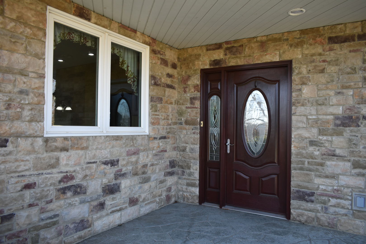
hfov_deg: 67.4
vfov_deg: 47.9
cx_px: 183
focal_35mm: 27
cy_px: 122
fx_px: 274
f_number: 4
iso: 400
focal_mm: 18
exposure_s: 1/250
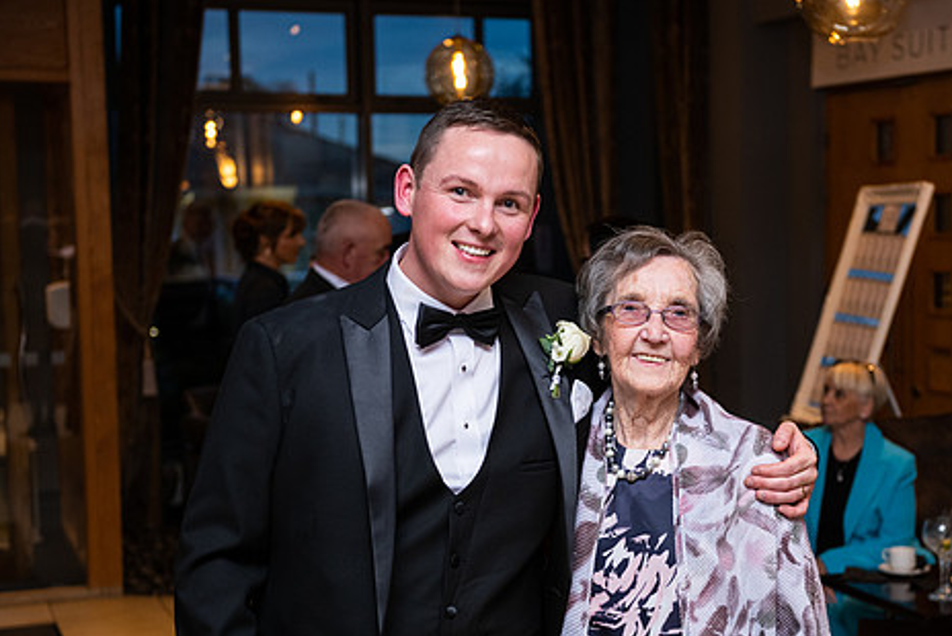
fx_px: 1720
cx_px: 577
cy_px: 393
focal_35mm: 65
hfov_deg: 30.8
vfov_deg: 20.9
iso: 640
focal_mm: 52
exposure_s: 1/160
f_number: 3.5
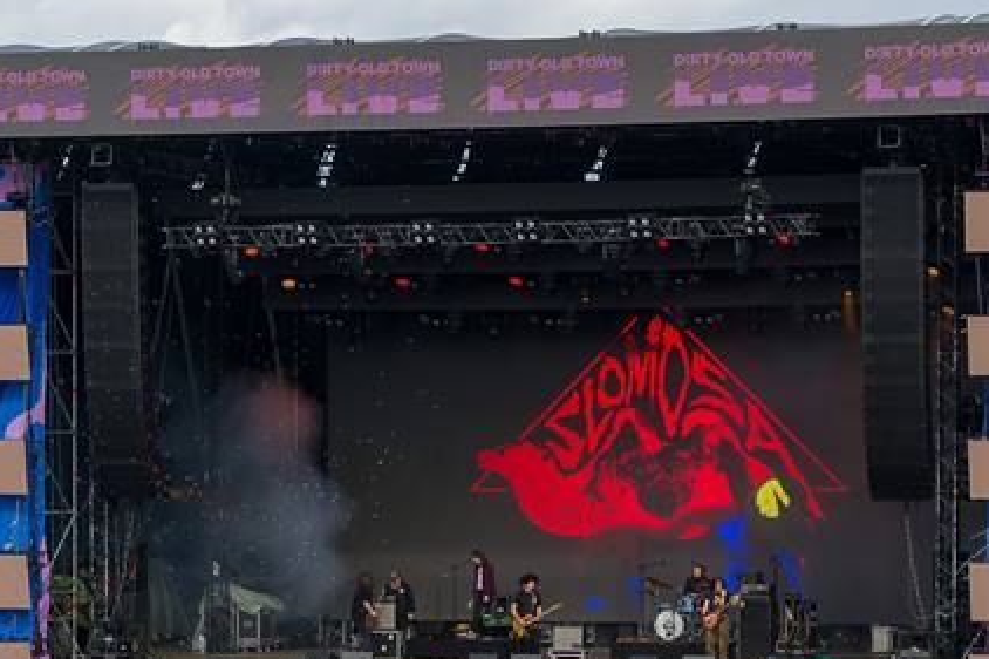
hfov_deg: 13.1
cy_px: 539
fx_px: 4311
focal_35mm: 157
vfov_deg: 8.7
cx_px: 485
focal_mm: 92
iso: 200
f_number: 4
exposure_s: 1/1000
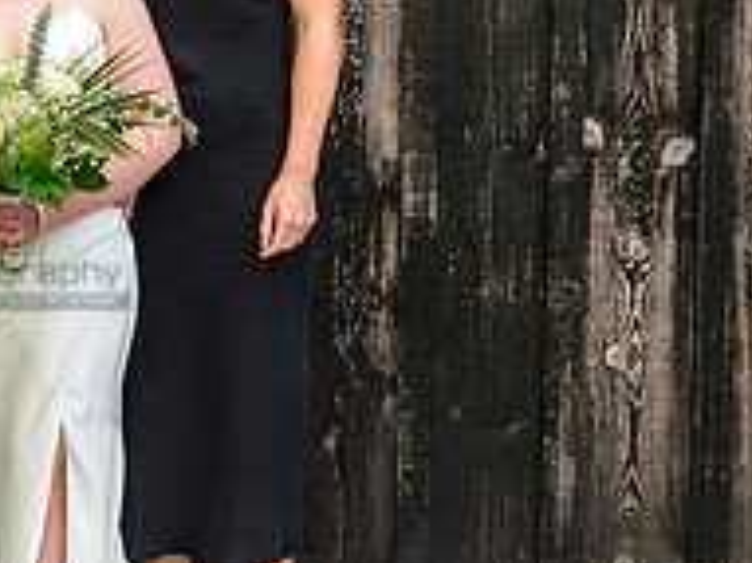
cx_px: -35
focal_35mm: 132
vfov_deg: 11.2
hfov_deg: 14.7
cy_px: 250
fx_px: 2866
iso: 400
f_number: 5
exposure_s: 1/200
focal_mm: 44
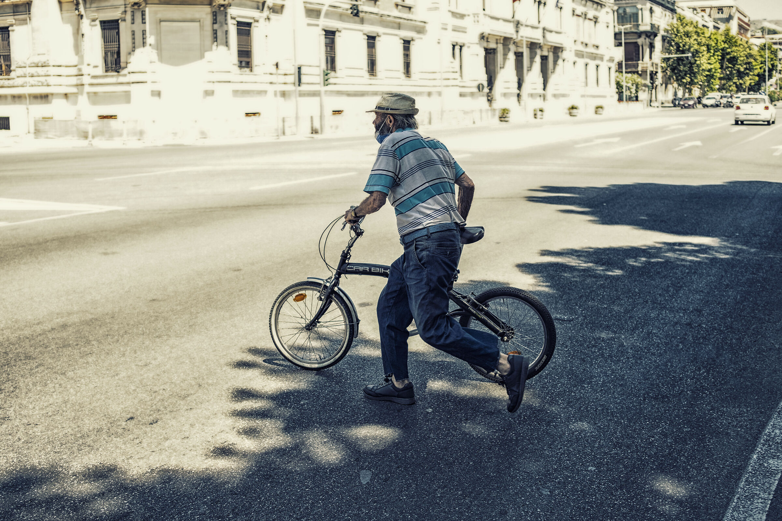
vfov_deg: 37.9
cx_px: 391
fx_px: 760
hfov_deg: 54.4
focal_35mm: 35
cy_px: 260
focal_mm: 23
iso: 250
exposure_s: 1/500
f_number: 2.8
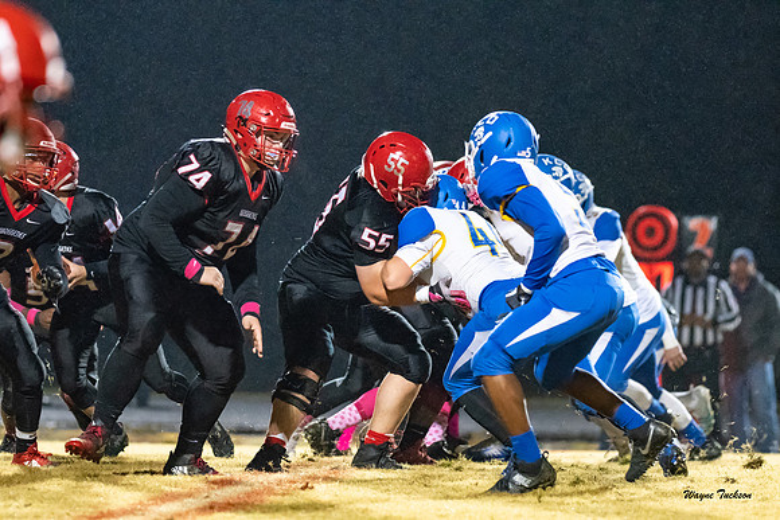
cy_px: 260
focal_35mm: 292
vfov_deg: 4.7
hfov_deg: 7.0
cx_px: 390
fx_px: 6339
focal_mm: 195
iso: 8000
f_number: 2.8
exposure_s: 1/1250
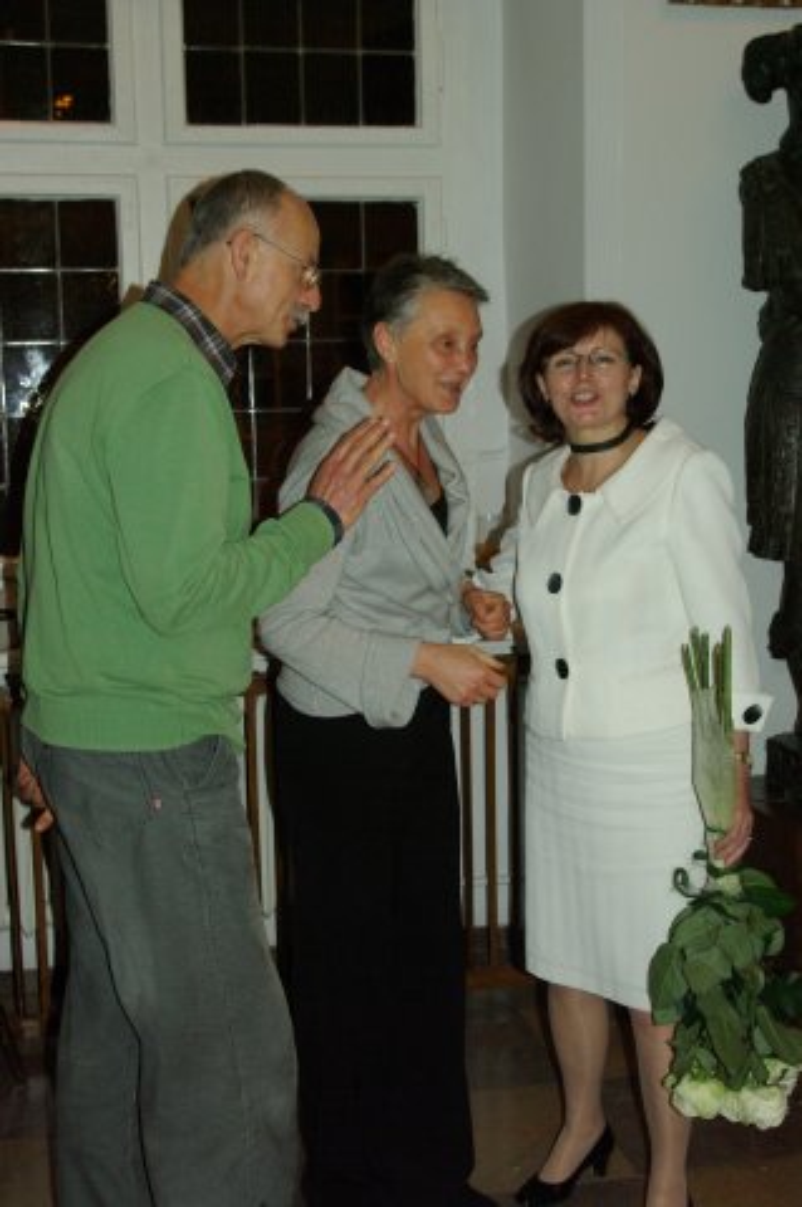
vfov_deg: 42.4
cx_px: 401
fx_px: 1557
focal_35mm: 46
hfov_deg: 28.9
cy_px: 604
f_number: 8
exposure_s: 1/45
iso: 800
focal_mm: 31
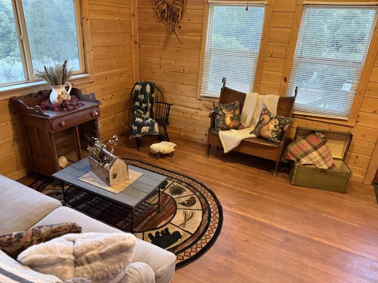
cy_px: 142
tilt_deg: -22.2
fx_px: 262
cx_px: 189
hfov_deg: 71.6
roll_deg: -2.4
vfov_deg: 56.8
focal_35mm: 24
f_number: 1.78
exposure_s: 1/60
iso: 640
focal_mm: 6.76
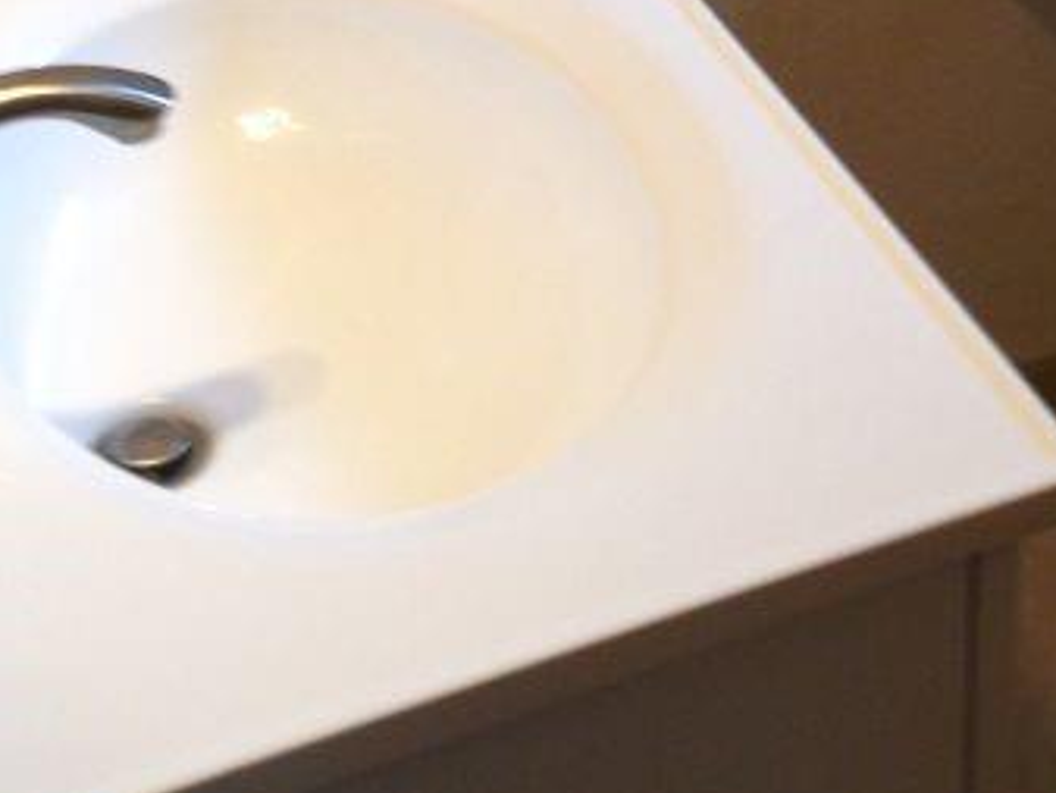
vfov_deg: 14.6
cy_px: -191
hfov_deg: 19.8
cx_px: 855
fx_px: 2991
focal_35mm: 98
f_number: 2.4
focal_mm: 4.13
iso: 80
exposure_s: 1/20
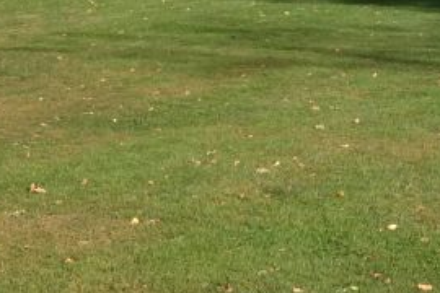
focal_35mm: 138
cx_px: 526
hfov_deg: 14.4
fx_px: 1687
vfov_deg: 9.9
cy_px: 72
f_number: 2.4
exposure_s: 1/1043
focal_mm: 4.28
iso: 50
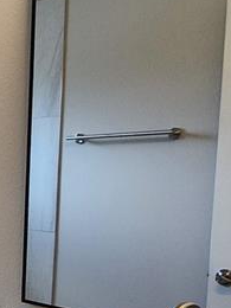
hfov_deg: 19.7
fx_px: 534
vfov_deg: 31.5
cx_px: -154
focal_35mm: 60
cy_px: 239
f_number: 2.2
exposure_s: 1/60
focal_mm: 1.74
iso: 160
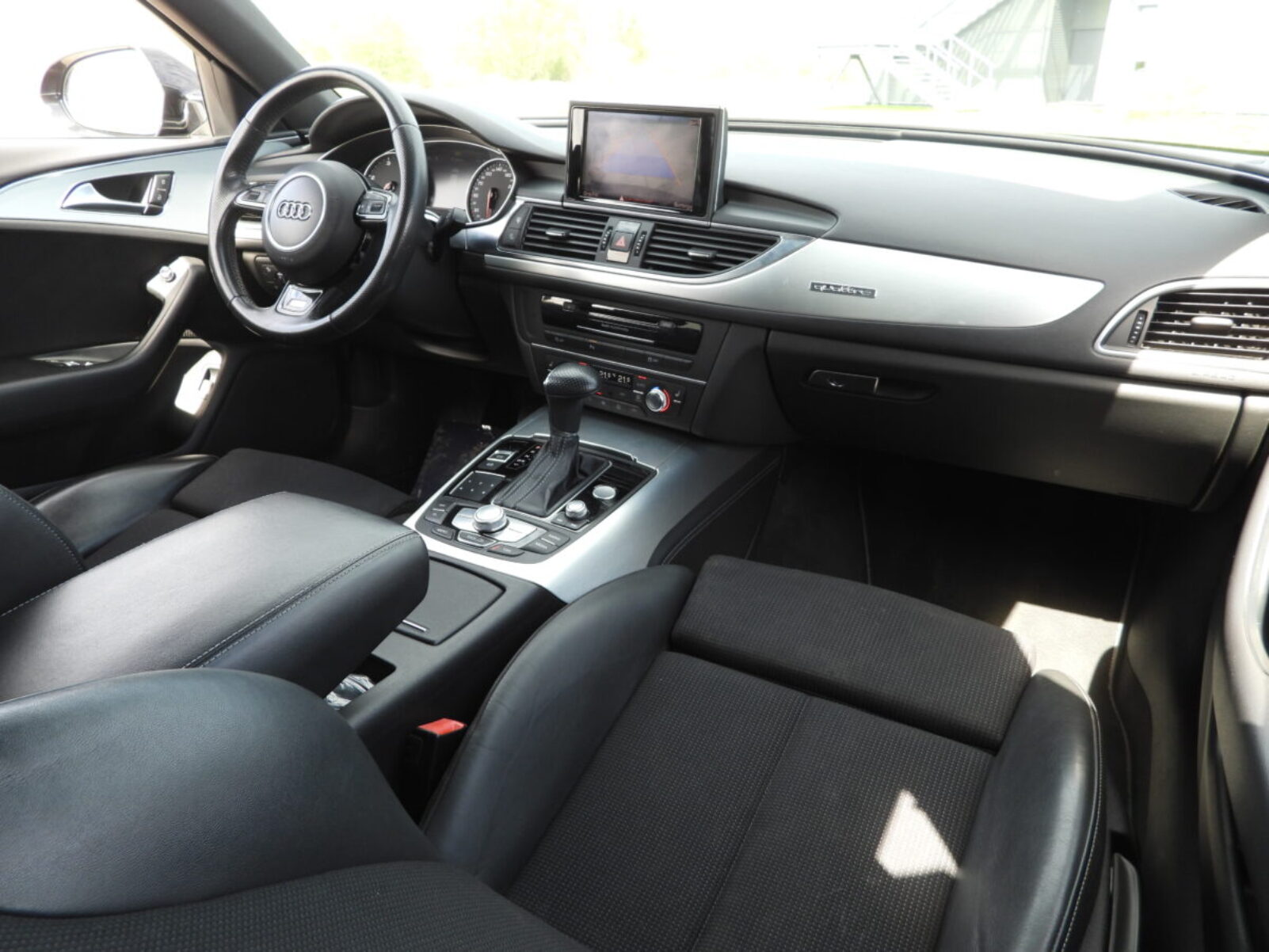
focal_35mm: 24
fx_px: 880
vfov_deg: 56.8
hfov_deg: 71.6
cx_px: 634
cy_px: 476
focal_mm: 4.3
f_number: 2.8
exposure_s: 1/100
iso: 100
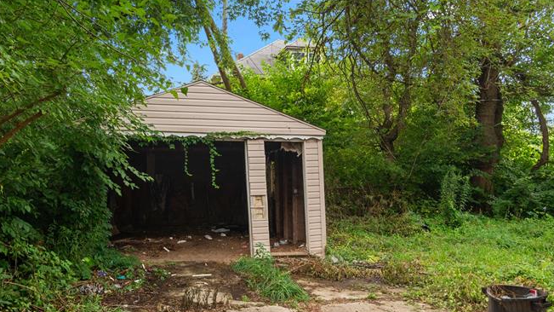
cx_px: 216
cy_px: 188
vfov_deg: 41.3
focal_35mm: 28
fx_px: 411
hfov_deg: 67.1
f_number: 7.1
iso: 250
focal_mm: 17
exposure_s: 1/30
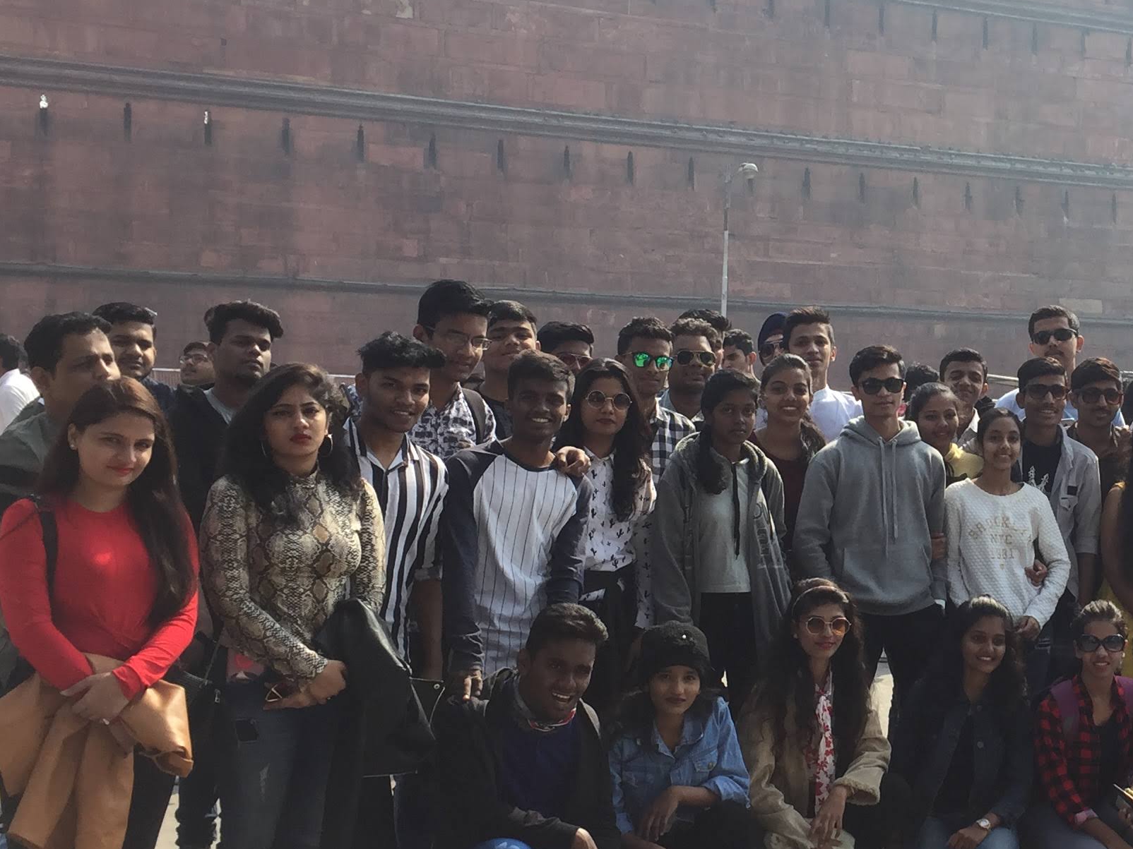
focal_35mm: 59
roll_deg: -0.6
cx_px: 1016
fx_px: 1931
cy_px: 418
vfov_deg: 24.8
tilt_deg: -1.3
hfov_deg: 31.2
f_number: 2.2
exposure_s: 1/898
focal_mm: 4.15
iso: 32
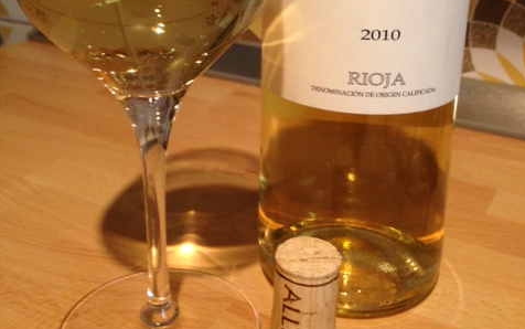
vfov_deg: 27.0
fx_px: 673
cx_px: 264
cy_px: 71
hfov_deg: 42.6
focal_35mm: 47
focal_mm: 4.12
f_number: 2.4
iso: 160
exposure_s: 1/20
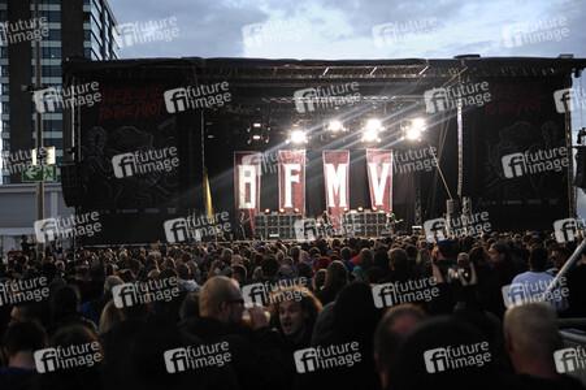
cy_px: 195
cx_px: 293
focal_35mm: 44
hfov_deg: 44.5
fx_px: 716
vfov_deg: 30.5
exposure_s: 1/100
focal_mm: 44
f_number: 2.8
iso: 800
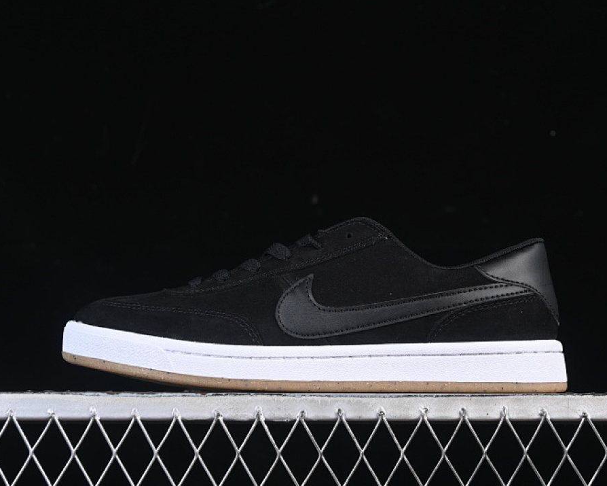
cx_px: 320
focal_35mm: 85
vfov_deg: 18.1
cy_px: 242
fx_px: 1527
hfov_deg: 22.5
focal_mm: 50
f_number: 6.3
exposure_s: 1/60
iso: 160
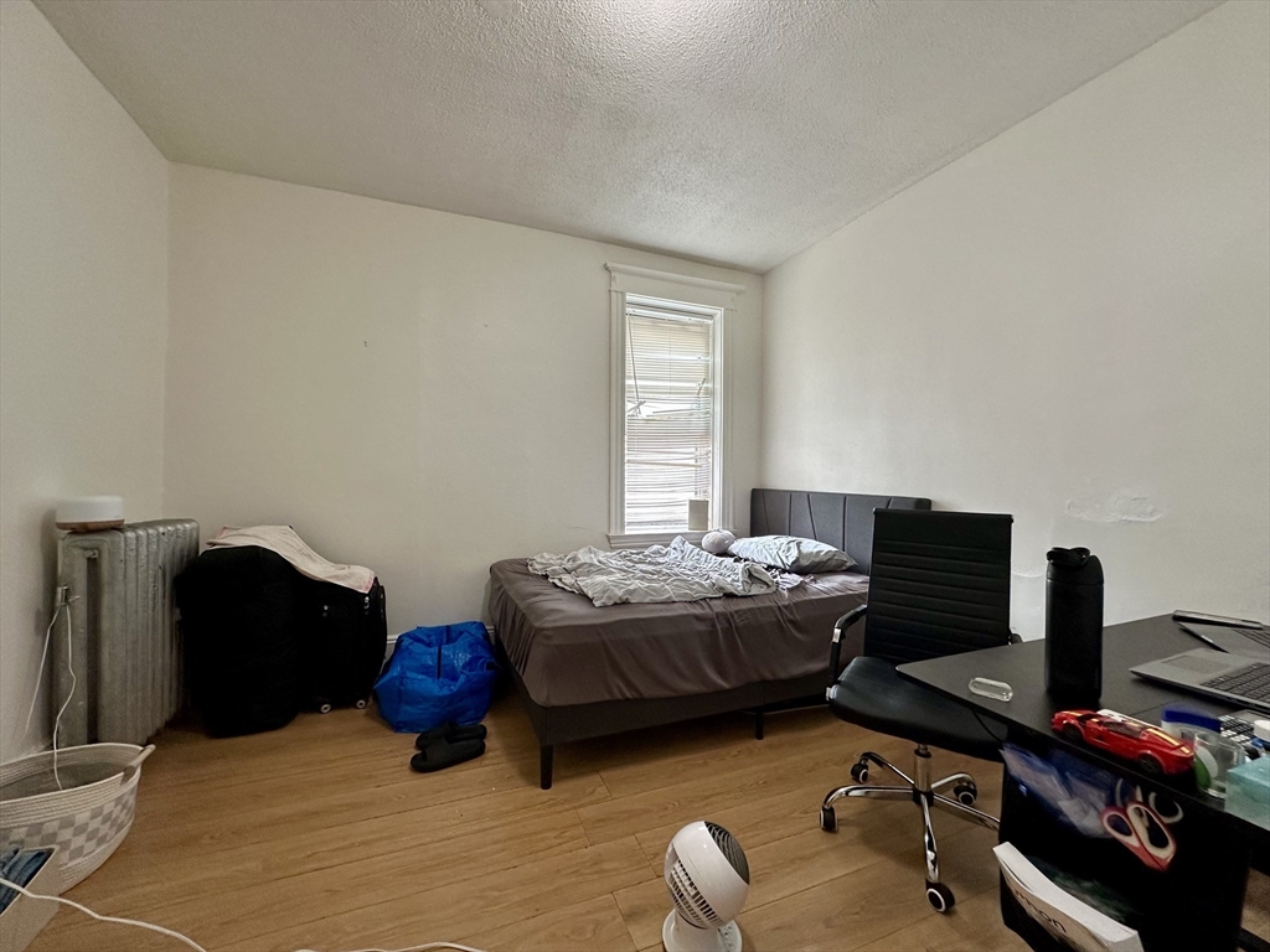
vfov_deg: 85.7
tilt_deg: +0.7
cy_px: 476
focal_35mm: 14
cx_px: 635
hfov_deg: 102.1
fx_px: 514
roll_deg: -1.5
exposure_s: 1/120
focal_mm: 2.22
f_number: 2.2
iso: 160
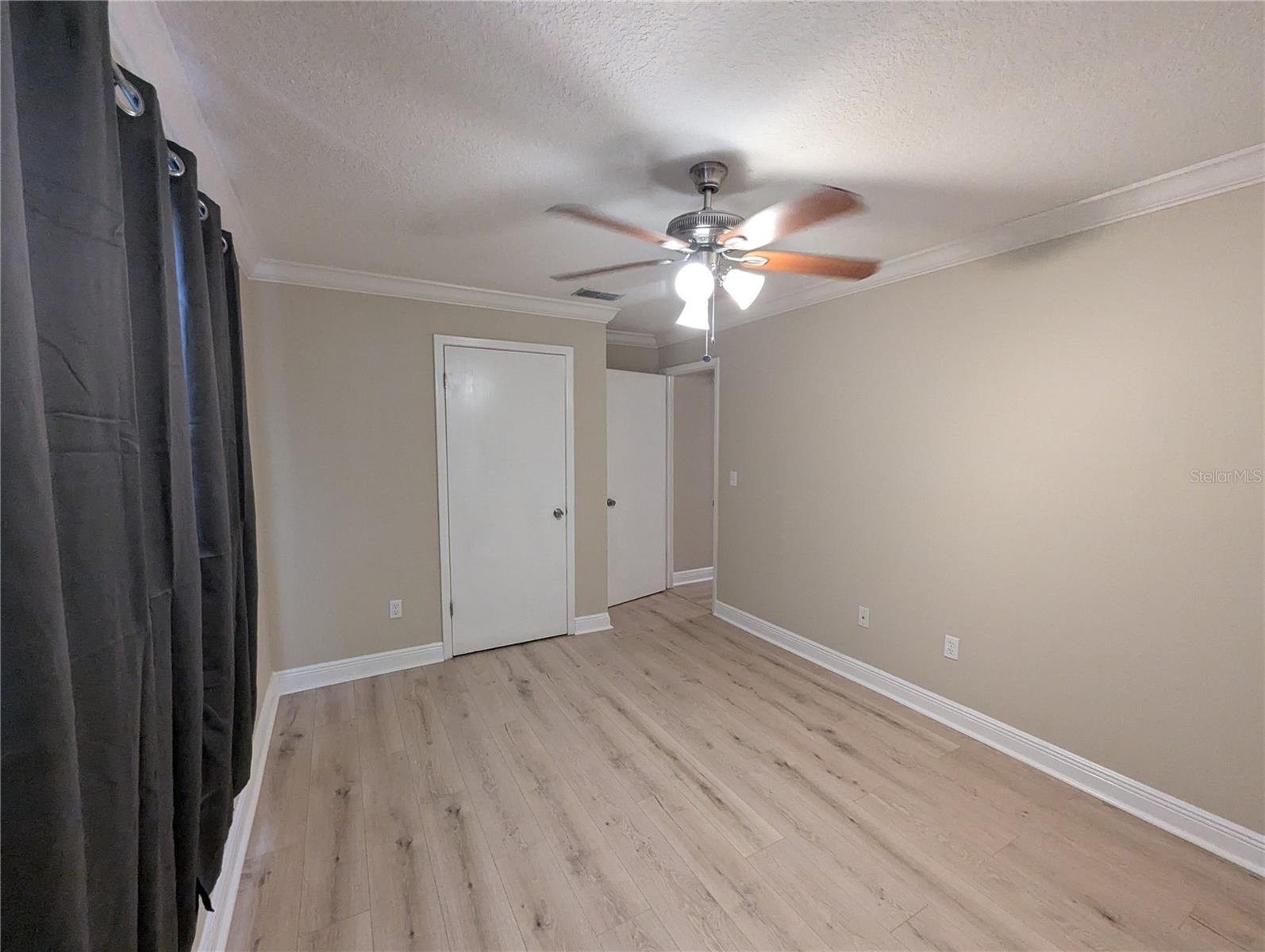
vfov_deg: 90.1
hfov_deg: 106.1
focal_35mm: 13
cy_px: 476
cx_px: 632
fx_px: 476
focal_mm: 1.95
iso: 376
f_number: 2.2
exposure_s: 1/73.4
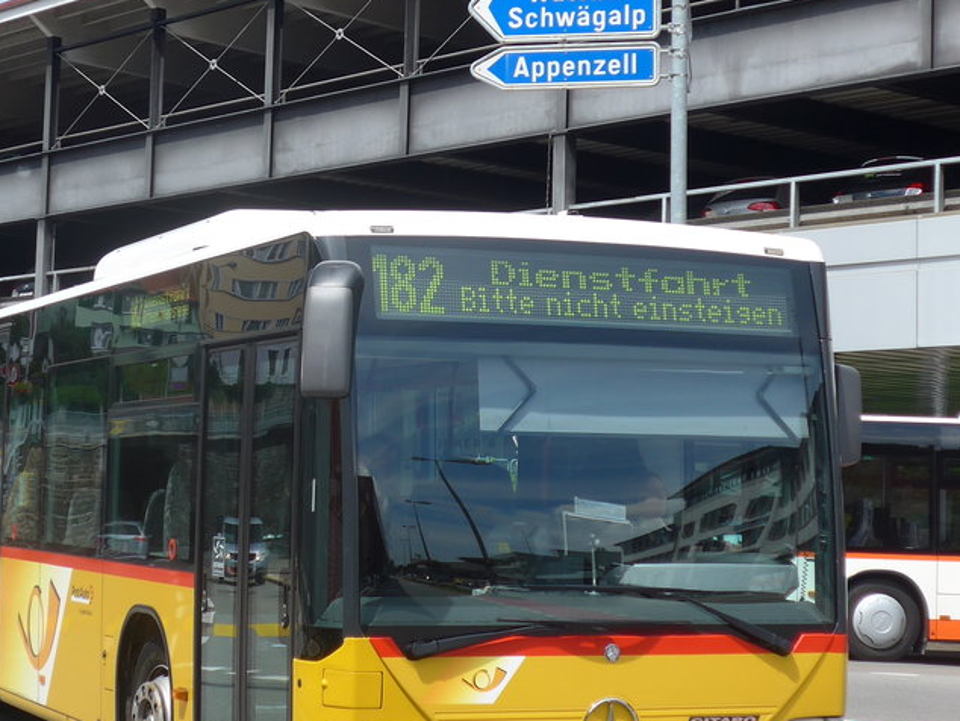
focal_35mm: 87
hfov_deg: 22.4
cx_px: 362
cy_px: 286
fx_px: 2414
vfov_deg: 17.0
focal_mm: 9.5
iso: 80
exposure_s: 1/1000
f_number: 3
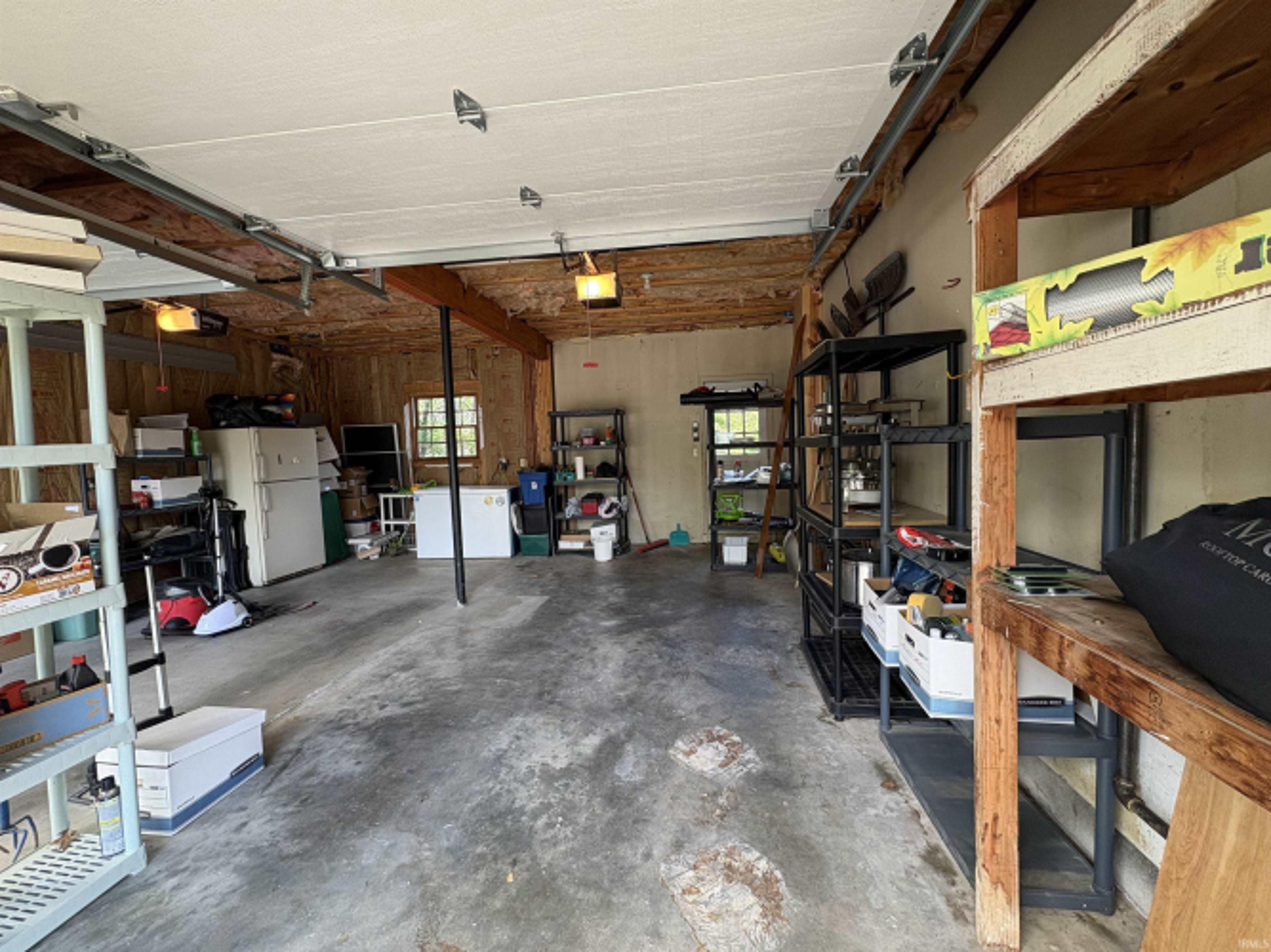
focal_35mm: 14
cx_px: 636
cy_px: 476
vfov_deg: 85.7
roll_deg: +2.4
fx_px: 514
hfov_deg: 102.1
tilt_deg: -2.6
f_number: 2.2
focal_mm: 2.22
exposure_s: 1/60
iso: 125
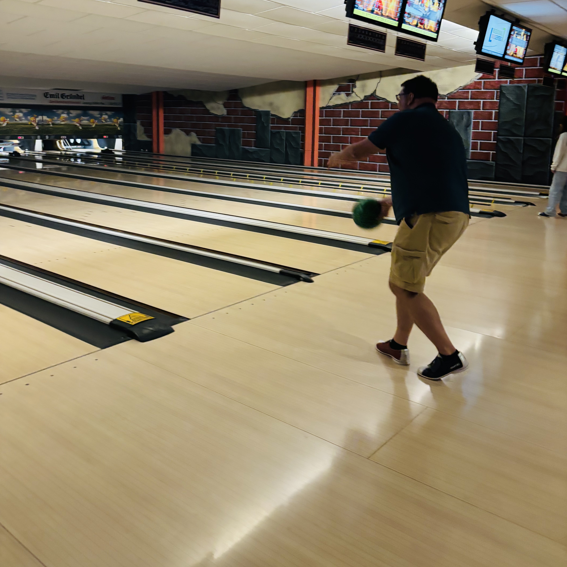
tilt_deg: -9.6
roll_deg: -0.1
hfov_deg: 52.5
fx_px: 574
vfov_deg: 51.6
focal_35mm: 31
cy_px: 191
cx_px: 281
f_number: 1.6
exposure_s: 1/33
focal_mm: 5.96
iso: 400
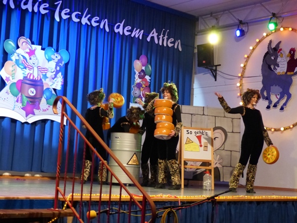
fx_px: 541
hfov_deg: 30.7
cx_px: 148
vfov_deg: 23.3
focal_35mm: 63
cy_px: 112
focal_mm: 11.4
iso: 800
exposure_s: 1/60
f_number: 2.8
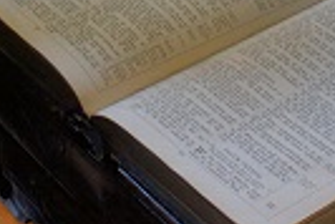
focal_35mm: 124
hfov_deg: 16.4
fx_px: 1155
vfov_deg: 10.7
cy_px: -106
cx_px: 63
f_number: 4
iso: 1600
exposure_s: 1/30
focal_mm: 22
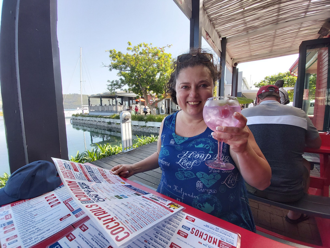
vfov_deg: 94.5
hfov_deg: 110.5
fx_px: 114
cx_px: 165
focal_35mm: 12
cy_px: 124
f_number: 2.2
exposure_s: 1/174
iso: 40
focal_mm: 1.42
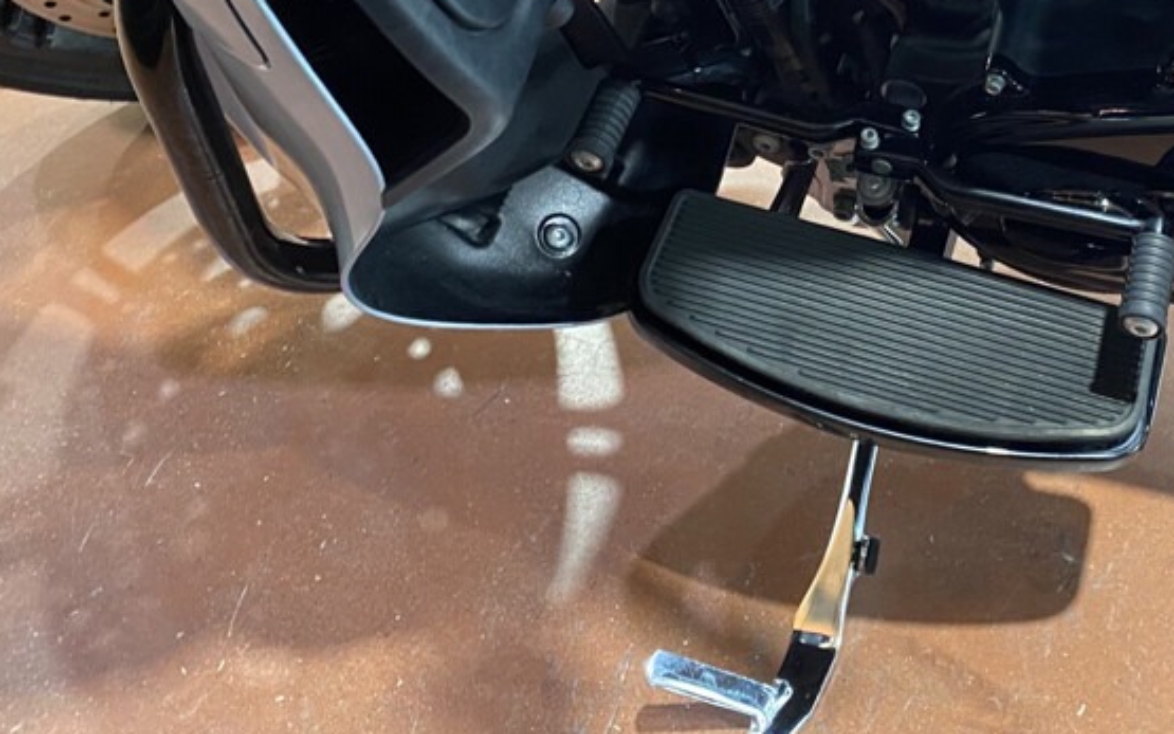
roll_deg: +3.1
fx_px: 1696
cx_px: 879
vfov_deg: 23.4
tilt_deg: -34.8
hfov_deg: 37.3
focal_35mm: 53
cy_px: 2
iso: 640
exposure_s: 1/30
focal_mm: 4.25
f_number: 1.8
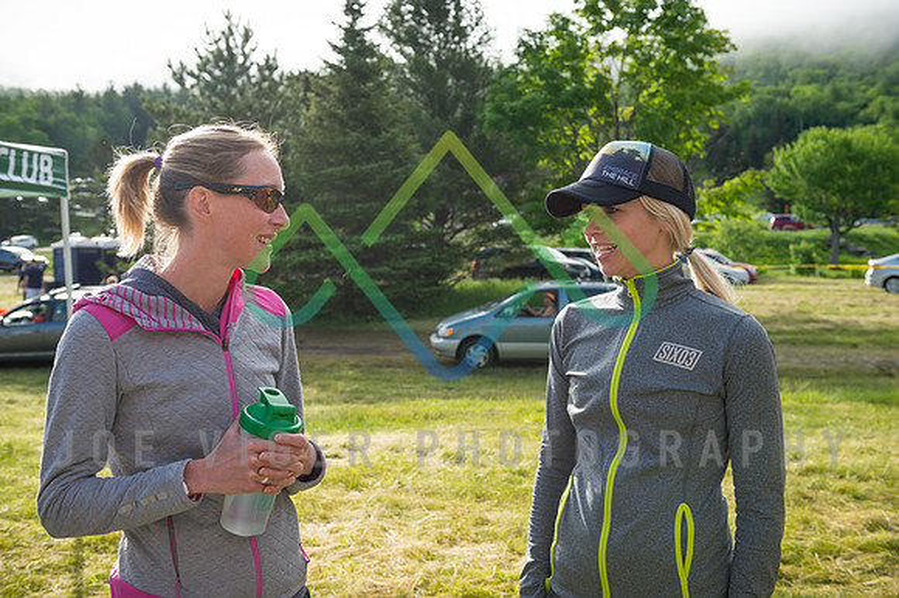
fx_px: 998
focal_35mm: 40
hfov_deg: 48.5
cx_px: 450
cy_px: 299
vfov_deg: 33.4
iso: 640
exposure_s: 1/2000
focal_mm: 40
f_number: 5.6
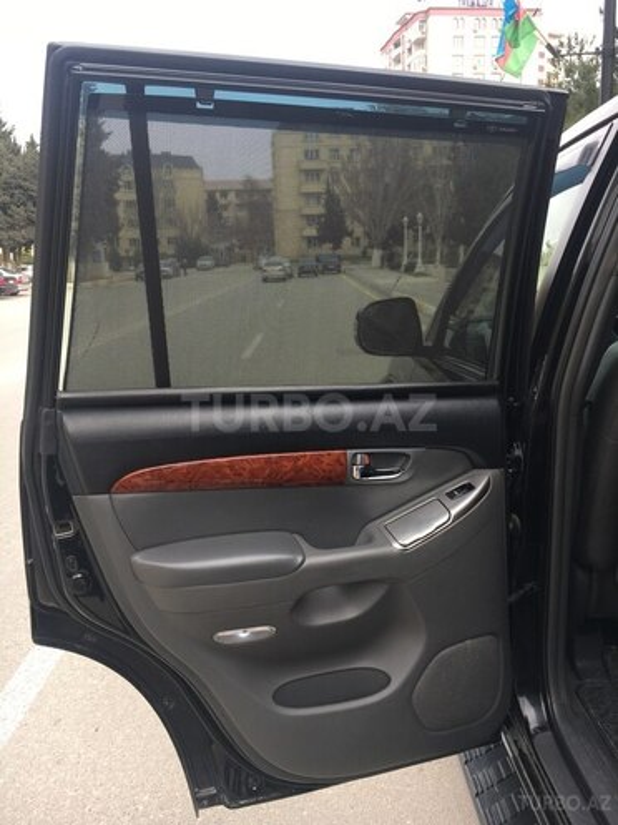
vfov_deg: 61.7
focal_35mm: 29
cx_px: 309
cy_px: 412
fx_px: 690
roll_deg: +2.6
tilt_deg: -14.4
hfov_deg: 48.2
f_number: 2.2
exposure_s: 1/232
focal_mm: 4.15
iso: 25
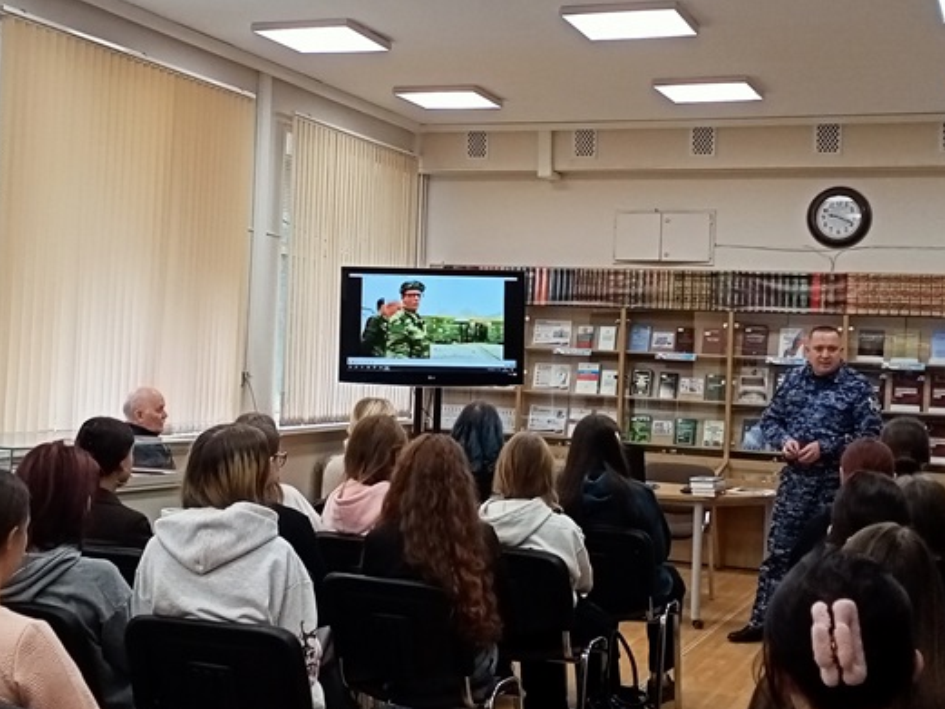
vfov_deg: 26.5
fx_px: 1502
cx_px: 414
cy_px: 272
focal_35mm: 55
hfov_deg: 34.9
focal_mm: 4.05
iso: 173
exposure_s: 1/100
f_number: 1.8
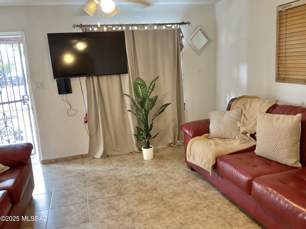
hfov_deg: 61.7
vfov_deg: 48.2
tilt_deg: -11.8
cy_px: 114
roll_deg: +3.0
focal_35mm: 29
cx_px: 153
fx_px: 256
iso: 250
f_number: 1.8
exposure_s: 1/40
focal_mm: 3
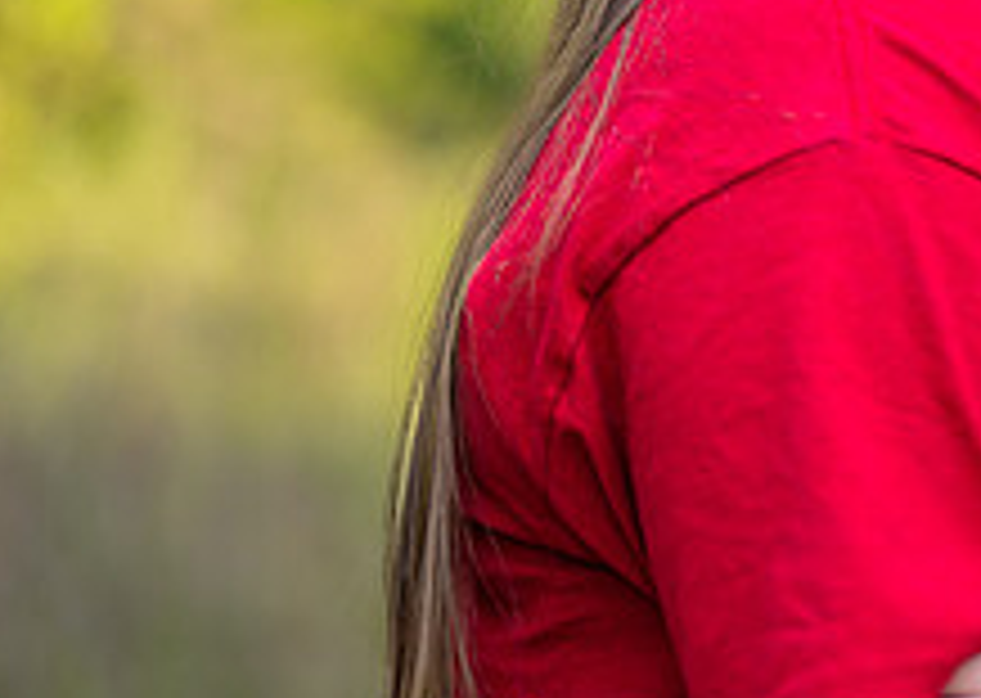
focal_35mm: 162
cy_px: -196
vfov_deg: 8.7
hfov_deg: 12.1
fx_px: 4507
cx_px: 1232
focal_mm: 50
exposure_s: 1/1250
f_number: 1.2
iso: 250
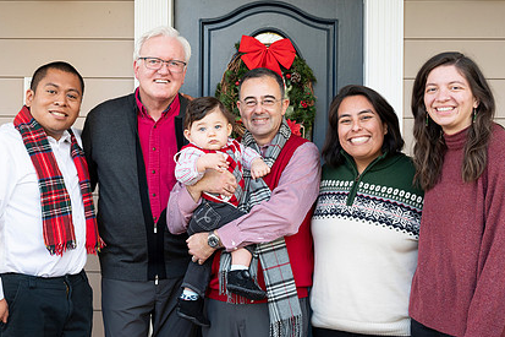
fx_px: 827
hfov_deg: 33.9
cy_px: 186
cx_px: 232
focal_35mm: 59
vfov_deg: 23.0
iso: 400
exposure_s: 1/80
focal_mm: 42
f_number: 5
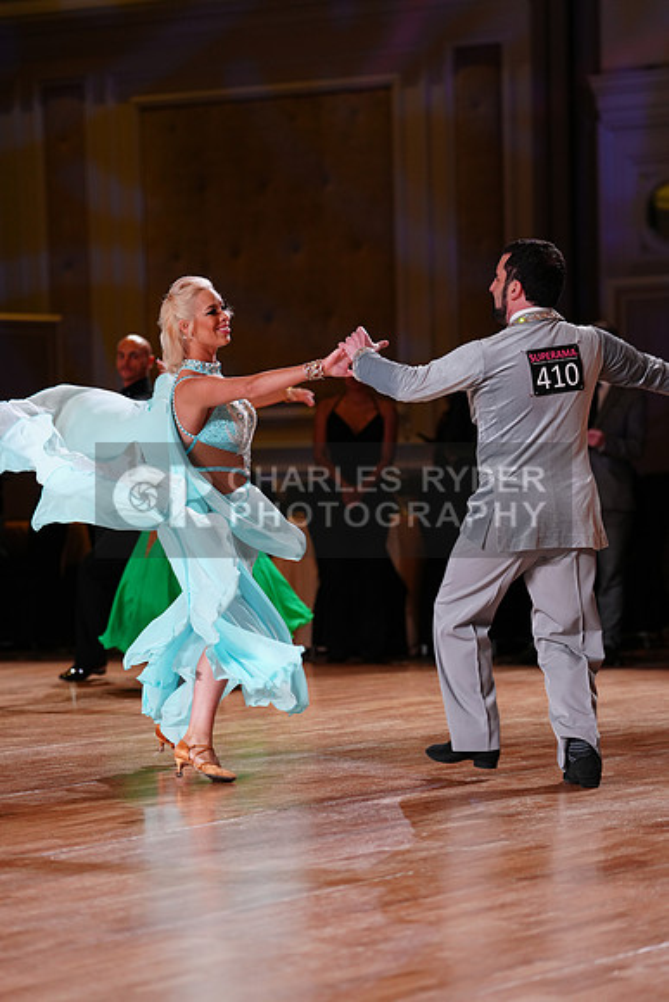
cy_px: 501
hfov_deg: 11.0
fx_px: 3482
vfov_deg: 16.4
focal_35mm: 125
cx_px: 334
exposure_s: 1/400
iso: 1000
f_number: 2.8
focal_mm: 125
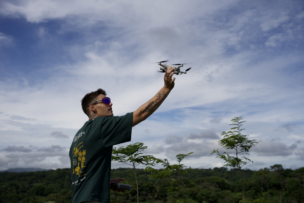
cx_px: 152
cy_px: 102
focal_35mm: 39
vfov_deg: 34.4
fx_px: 327
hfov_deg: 49.9
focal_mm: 38.7
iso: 100
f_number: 4.5
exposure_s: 1/1600
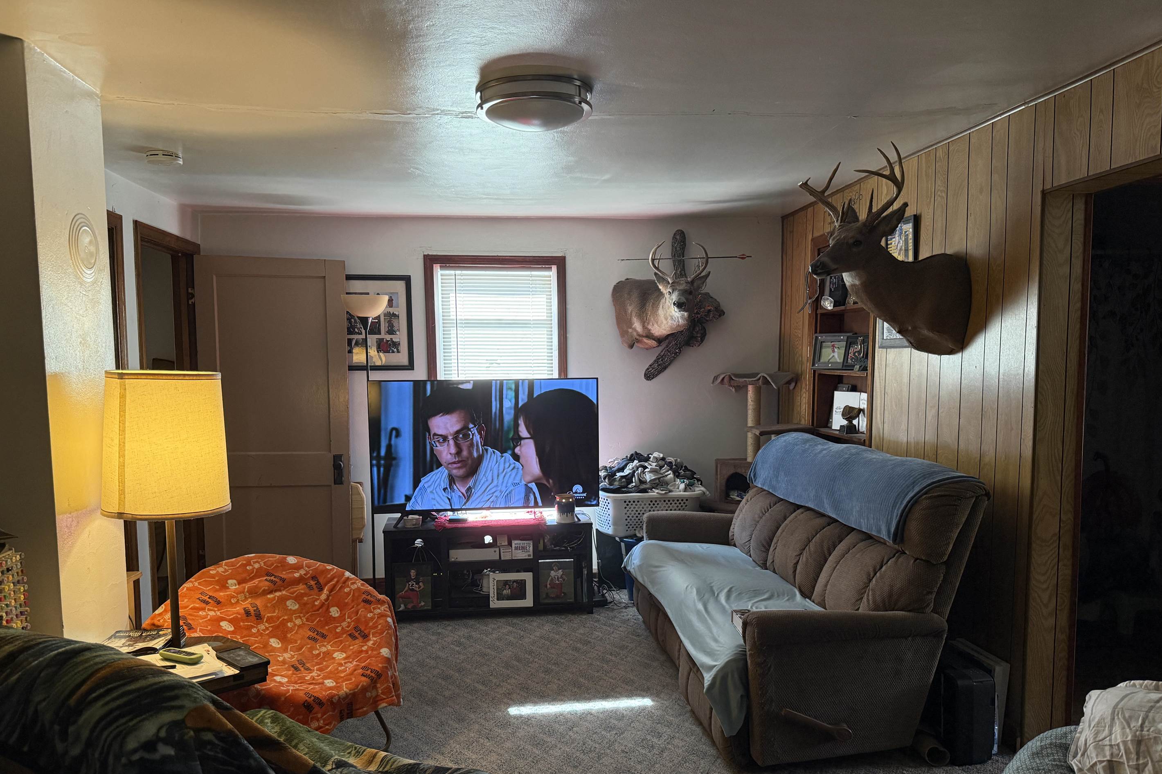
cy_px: 444
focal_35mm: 27
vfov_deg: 47.8
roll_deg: +0.5
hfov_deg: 67.4
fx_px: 871
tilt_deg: -5.1
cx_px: 576
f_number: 1.78
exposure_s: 1/120
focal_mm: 6.76
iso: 400
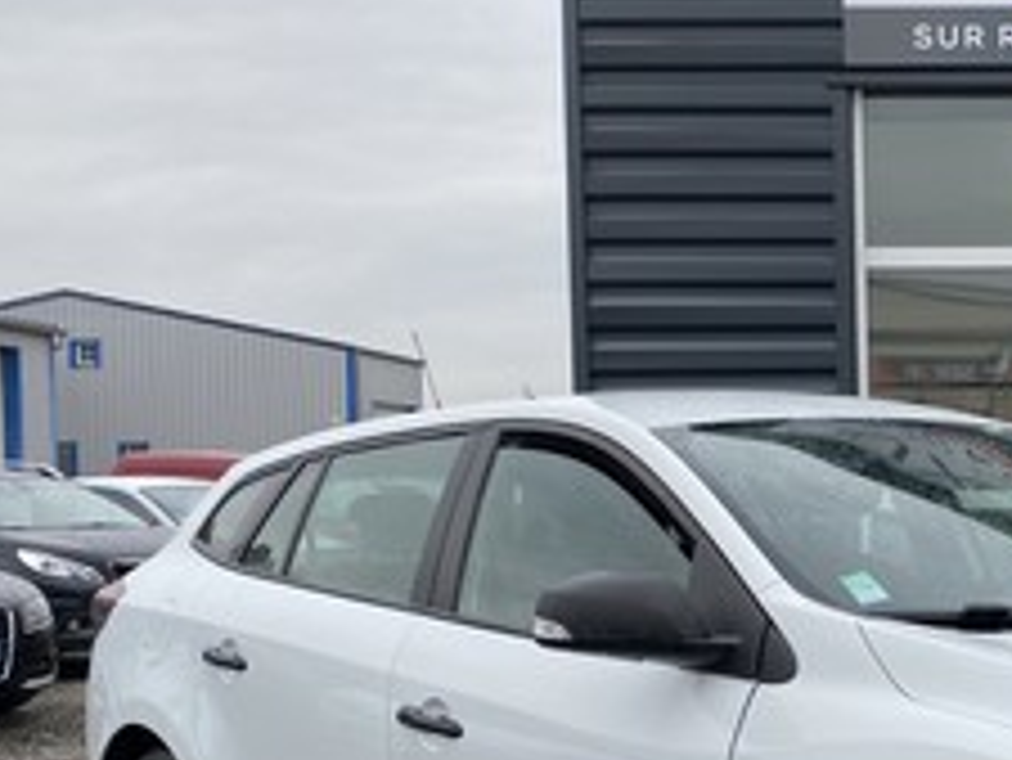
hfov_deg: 29.9
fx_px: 1726
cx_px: 1070
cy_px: 537
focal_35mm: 59
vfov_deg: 24.6
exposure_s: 1/630
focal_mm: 4.25
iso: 32
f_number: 1.8
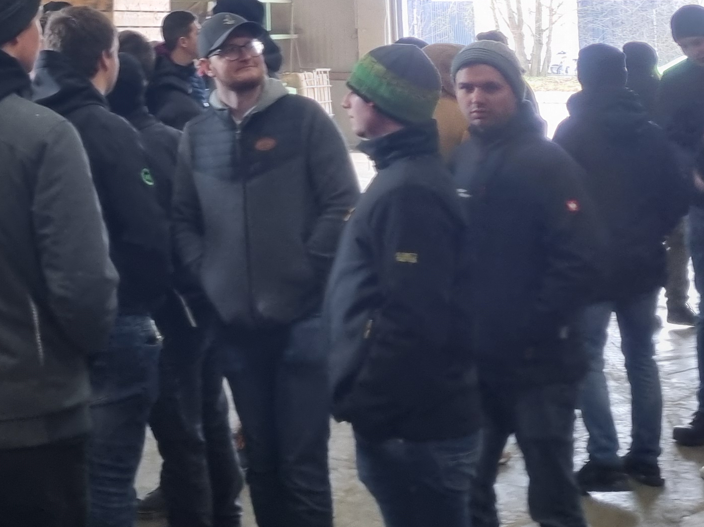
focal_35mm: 75
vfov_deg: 18.3
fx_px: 1525
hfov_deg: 24.2
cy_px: -162
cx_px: -77
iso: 200
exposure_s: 1/50
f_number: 1.8
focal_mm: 5.4
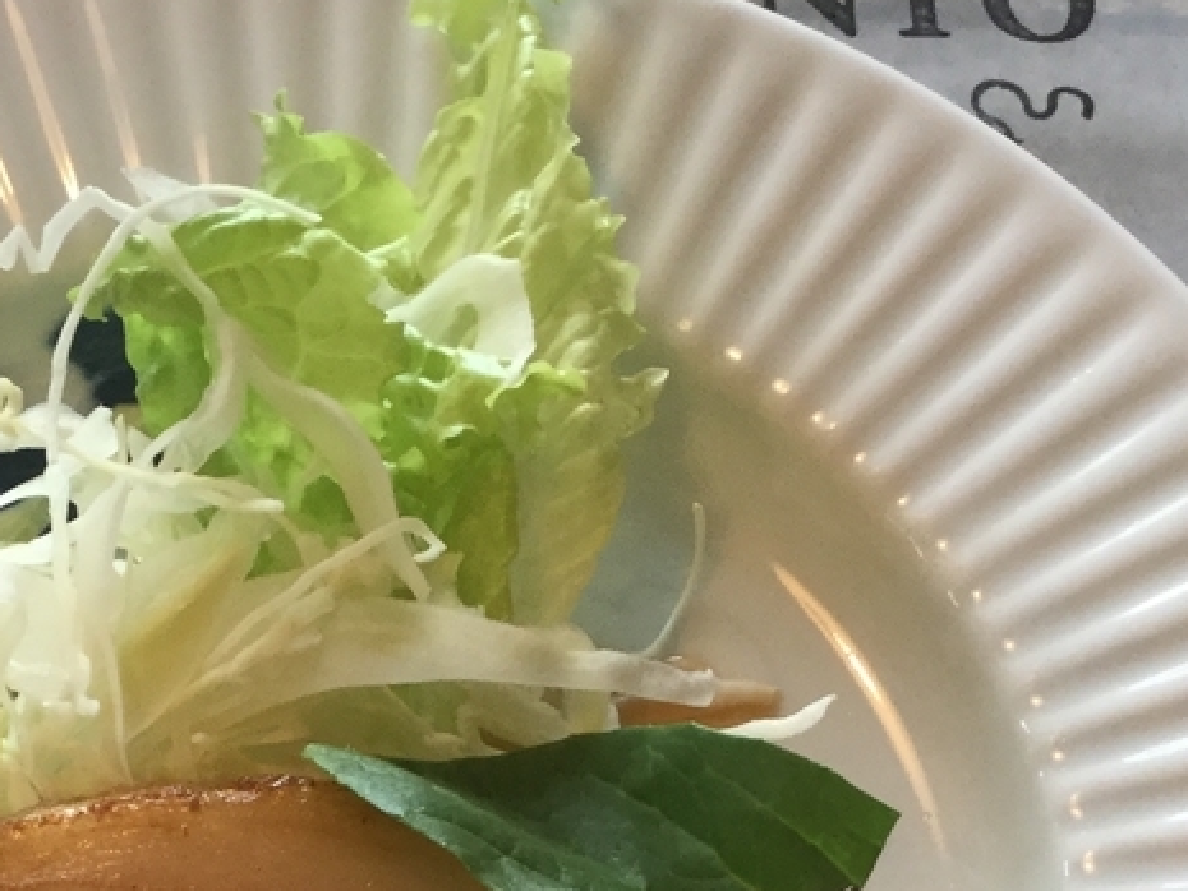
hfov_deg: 24.1
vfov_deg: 17.6
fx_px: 2746
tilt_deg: -69.1
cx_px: 278
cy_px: 1054
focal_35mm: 80
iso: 64
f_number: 2.4
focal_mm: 3.3
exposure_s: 1/30
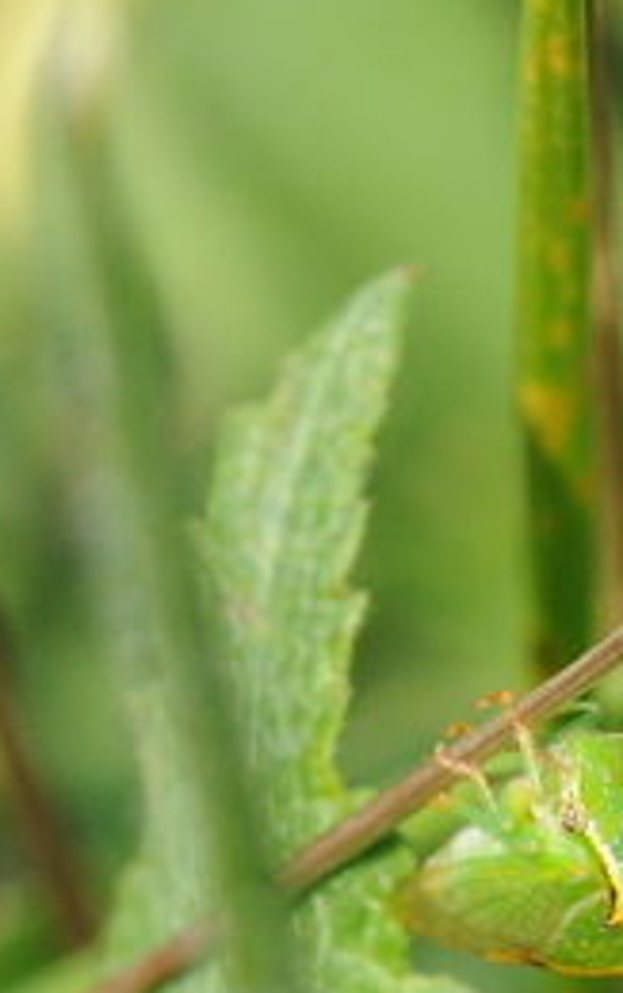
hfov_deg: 3.3
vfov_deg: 5.3
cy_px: 936
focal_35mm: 394
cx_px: 581
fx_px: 10687
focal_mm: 105
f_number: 10
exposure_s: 1/400
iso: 320
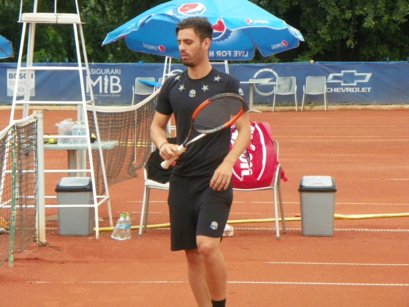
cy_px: 154
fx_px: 2174
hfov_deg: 10.7
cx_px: 204
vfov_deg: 8.1
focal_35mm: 184
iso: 400
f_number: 4.5
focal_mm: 32.7
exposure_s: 1/250
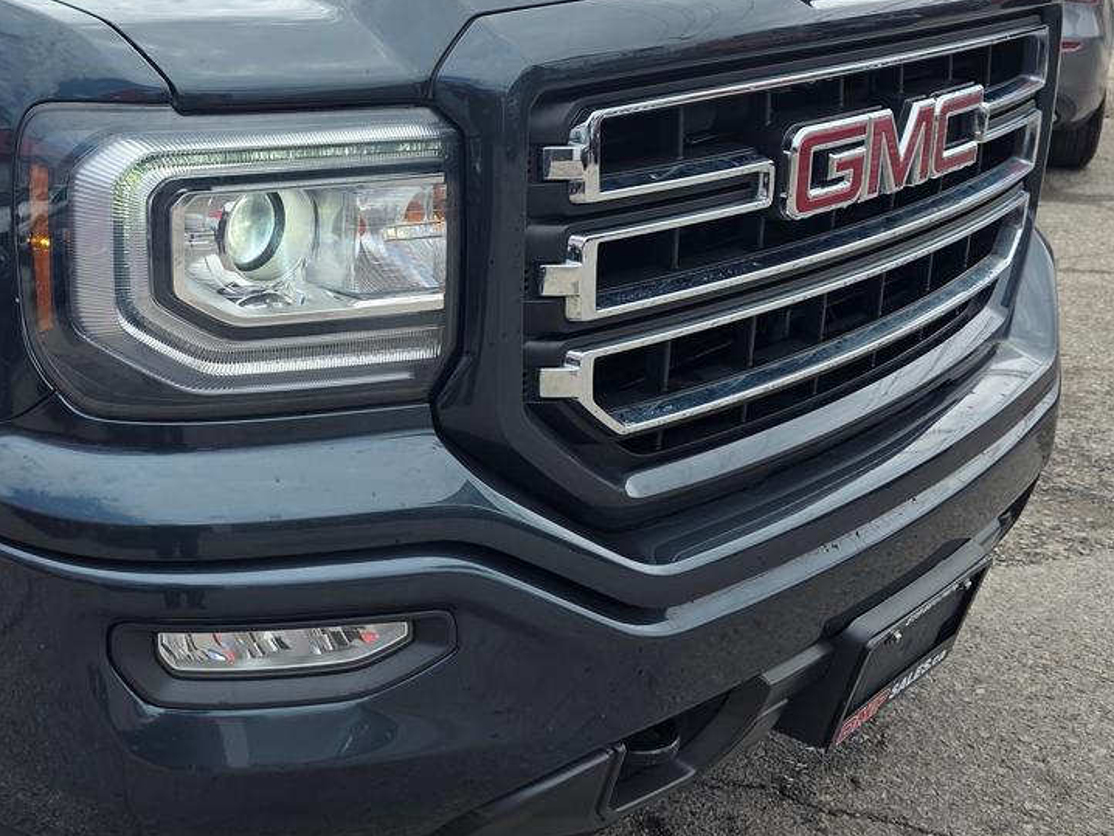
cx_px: 172
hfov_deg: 42.9
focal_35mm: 41
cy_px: 306
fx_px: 1320
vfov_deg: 34.9
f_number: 1.7
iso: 40
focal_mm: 6.3
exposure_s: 1/1978
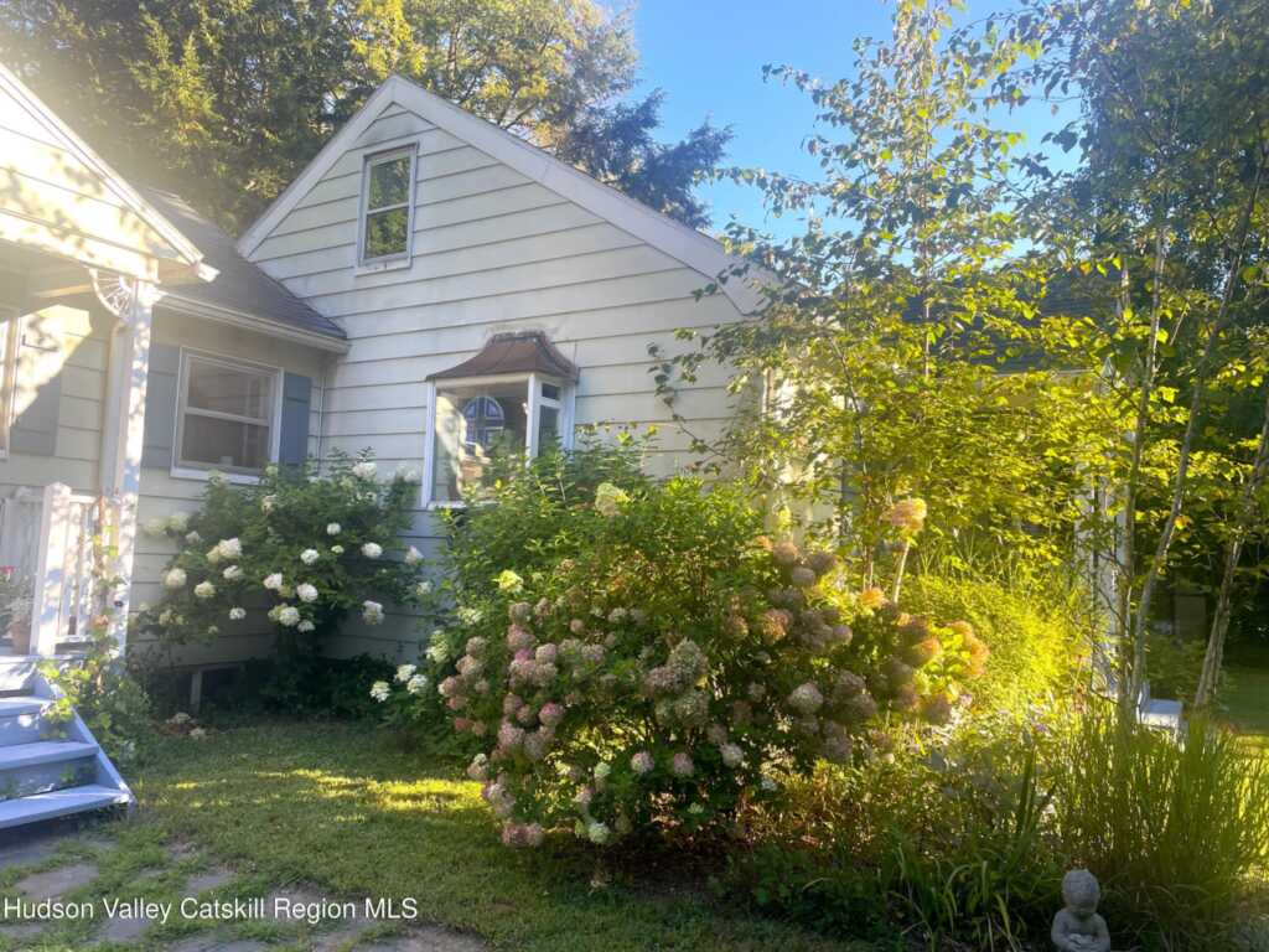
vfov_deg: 53.1
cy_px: 476
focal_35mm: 26
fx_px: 953
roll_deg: -2.4
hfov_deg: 67.3
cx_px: 634
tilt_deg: +4.3
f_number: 1.6
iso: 32
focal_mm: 4.2
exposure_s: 1/344
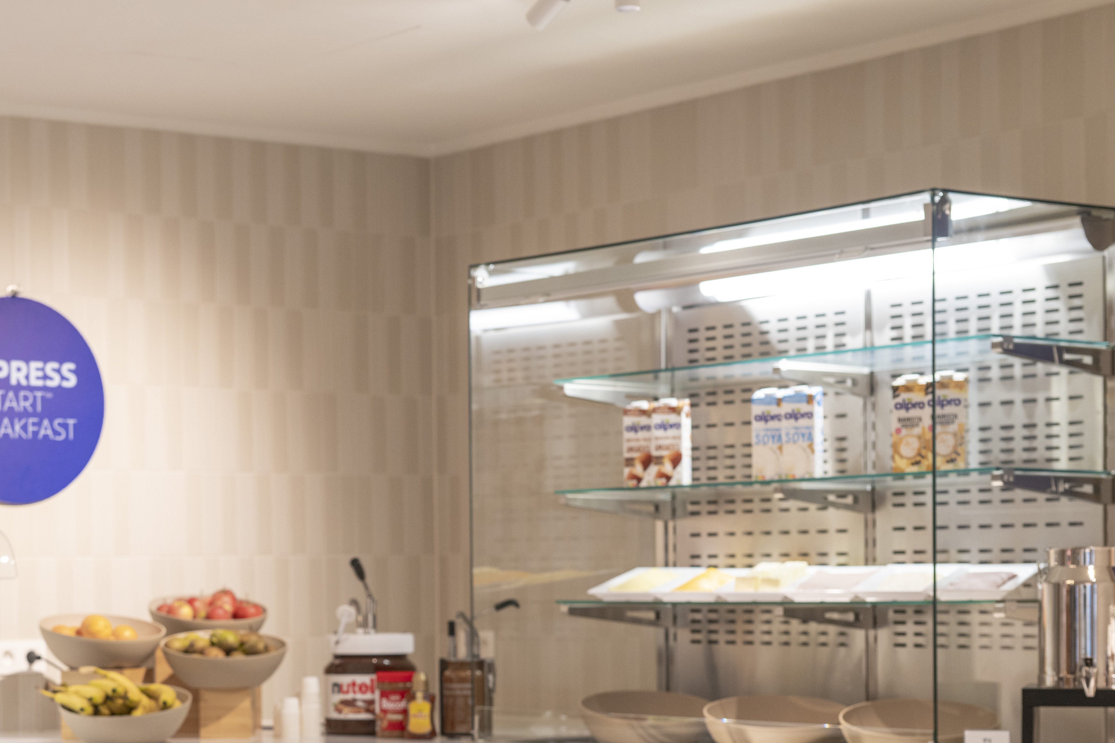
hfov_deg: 24.5
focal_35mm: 82
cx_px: 267
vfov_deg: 16.5
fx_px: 2540
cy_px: 607
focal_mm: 50
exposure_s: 1/100
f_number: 3.2
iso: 400
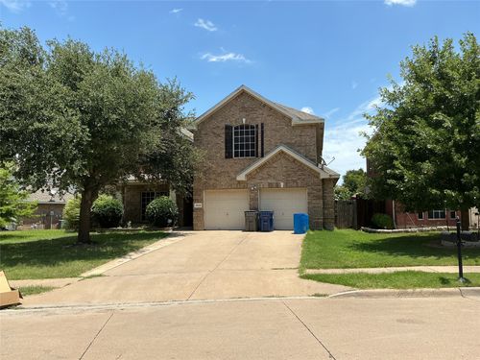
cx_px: 240
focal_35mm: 29
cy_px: 180
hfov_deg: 61.7
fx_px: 402
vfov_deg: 48.2
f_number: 1.8
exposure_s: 1/1984
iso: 25
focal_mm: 3
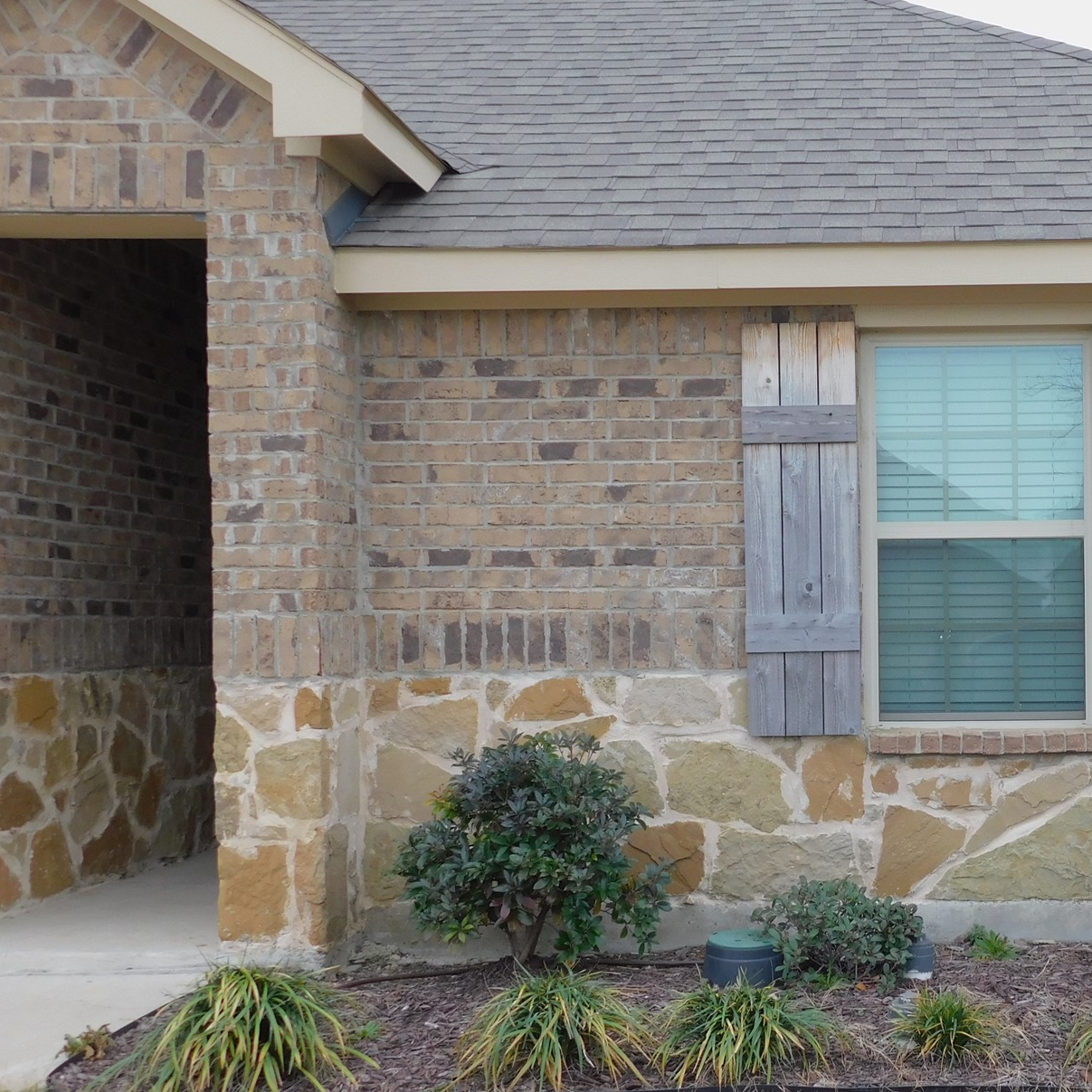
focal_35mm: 45
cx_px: 921
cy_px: 645
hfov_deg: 35.9
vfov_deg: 37.4
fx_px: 1606
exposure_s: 1/320
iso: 125
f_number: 3.2
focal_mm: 5.3
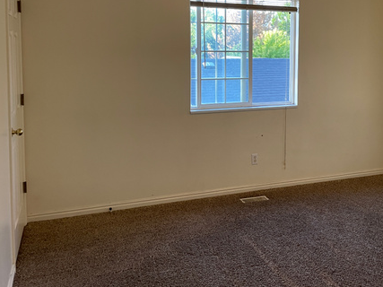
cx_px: 263
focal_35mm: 39
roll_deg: +0.4
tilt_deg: -3.9
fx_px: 431
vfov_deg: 36.2
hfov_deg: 46.9
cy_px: 82
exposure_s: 1/60
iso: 100
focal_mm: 4.2
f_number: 1.6
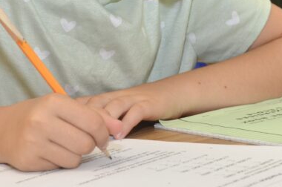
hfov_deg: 14.5
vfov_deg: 9.6
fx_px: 1105
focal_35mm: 141
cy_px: -13
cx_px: 142
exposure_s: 1/60
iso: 400
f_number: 5.6
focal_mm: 35
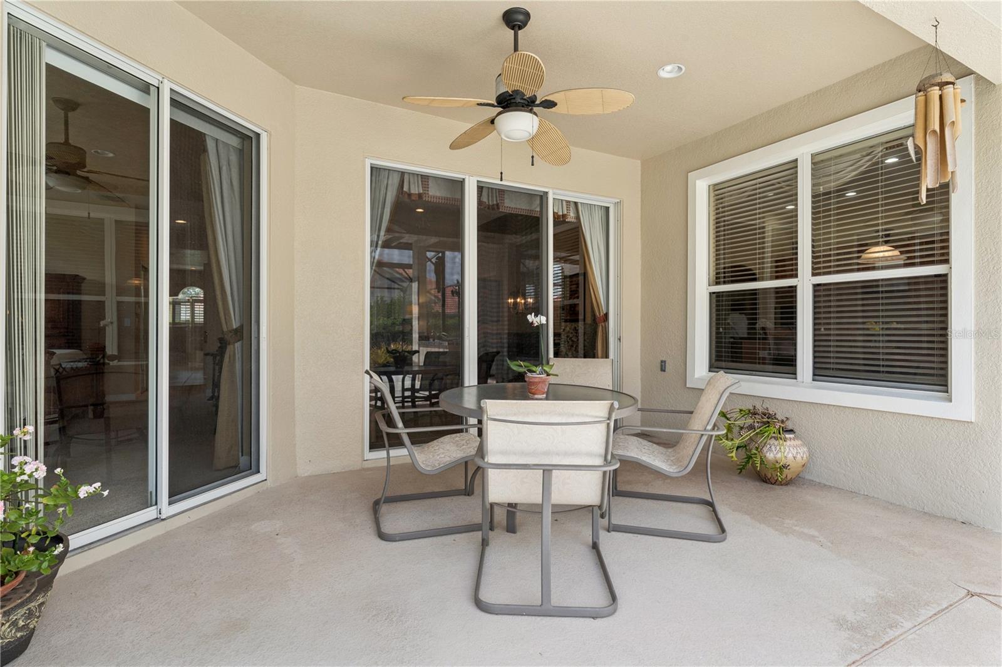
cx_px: 501
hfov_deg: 91.3
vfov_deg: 68.6
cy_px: 334
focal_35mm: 18
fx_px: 490
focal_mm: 17.6
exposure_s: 1/25
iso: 100
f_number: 11
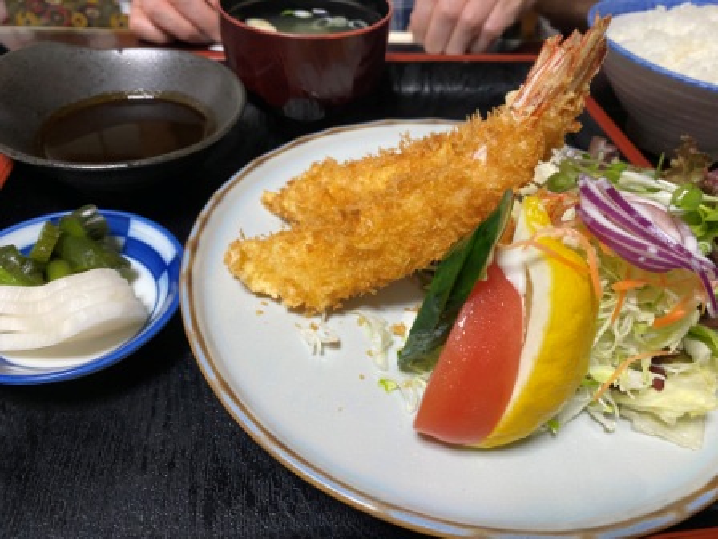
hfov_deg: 67.3
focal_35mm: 26
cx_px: 359
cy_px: 270
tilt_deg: -41.6
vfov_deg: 53.1
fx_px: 539
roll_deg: -4.1
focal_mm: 4.25
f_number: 1.8
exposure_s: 1/60
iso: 250
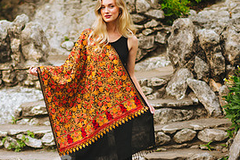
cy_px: 105
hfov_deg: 11.2
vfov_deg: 7.5
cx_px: 20
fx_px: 1219
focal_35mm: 183
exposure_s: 1/200
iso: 50
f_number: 1.4
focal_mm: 85
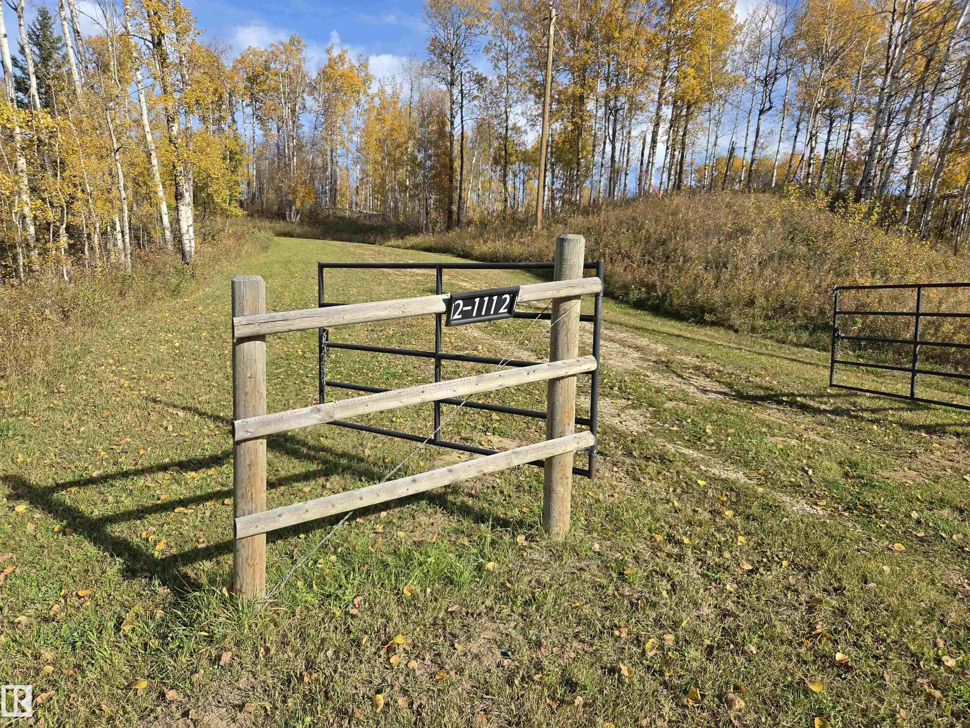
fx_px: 644
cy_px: 364
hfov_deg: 73.9
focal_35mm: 23
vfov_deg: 58.9
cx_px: 485
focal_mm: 5.4
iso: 80
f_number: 1.8
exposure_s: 1/2797
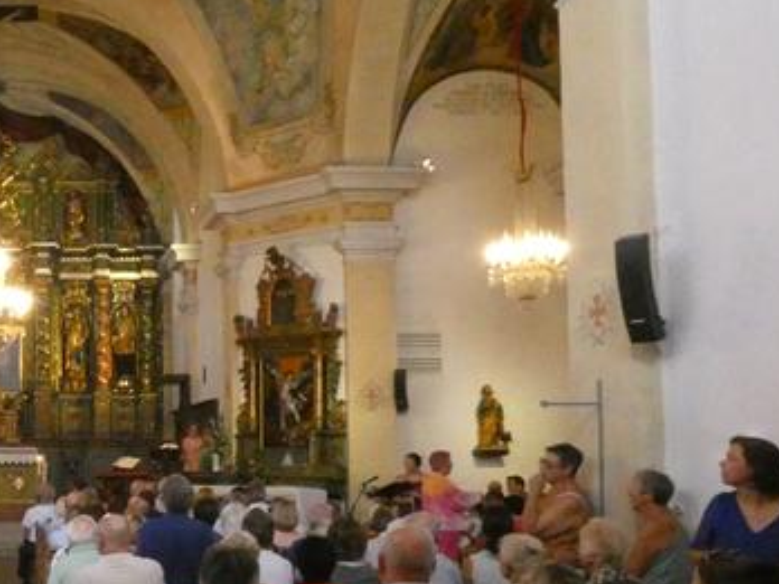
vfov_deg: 31.1
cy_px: 414
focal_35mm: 46
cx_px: -51
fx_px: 1035
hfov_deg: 35.9
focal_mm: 3.6
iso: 1600
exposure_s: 1/40
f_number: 5.6
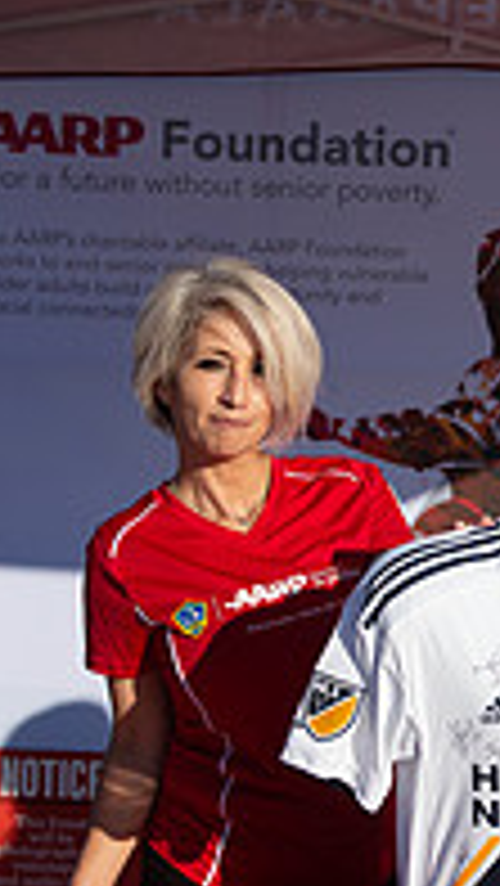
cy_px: 533
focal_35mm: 108
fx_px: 2542
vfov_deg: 19.8
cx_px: 581
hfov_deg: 11.0
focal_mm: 35
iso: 200
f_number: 4
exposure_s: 1/3200
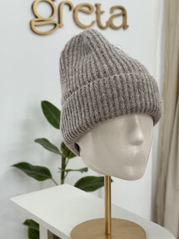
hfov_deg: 27.5
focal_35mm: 53
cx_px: 94
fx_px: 366
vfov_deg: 36.2
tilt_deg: -9.4
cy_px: 127
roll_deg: +1.1
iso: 64
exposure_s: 1/50
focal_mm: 6.76
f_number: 1.78
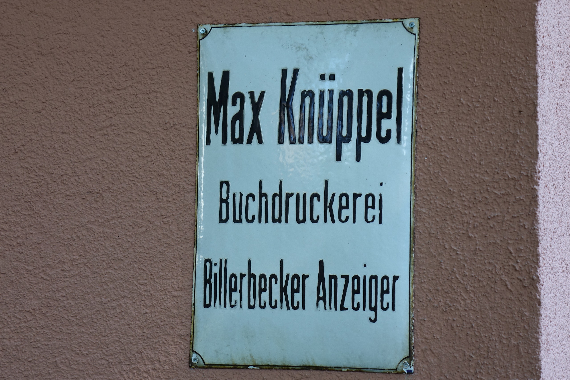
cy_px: 190
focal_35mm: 102
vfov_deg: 13.4
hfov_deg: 20.0
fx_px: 1615
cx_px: 285
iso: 125
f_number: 2.8
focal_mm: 37.54
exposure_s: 1/125
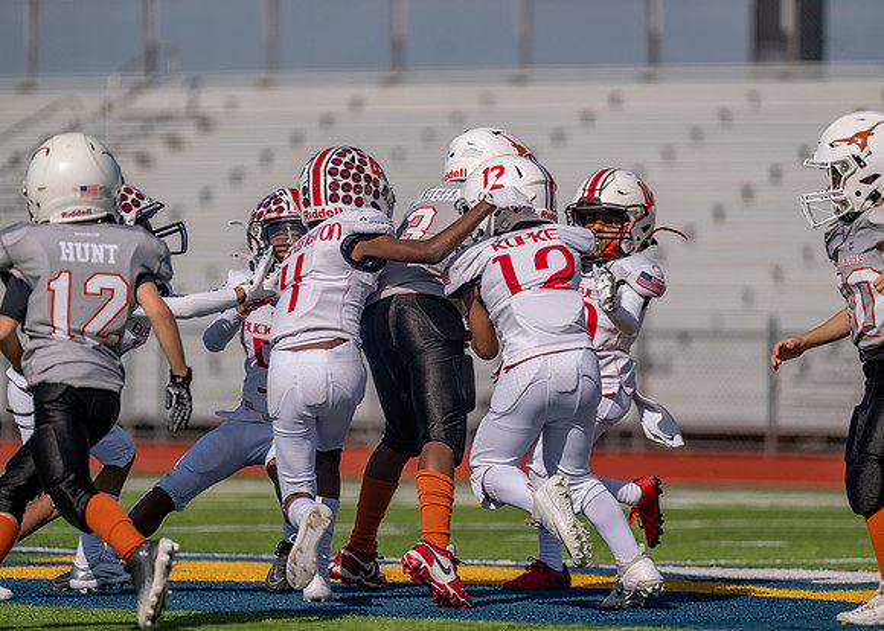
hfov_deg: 6.9
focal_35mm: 293
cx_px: 442
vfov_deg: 4.9
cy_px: 316
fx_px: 7364
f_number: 4
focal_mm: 280
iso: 100
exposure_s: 1/2500
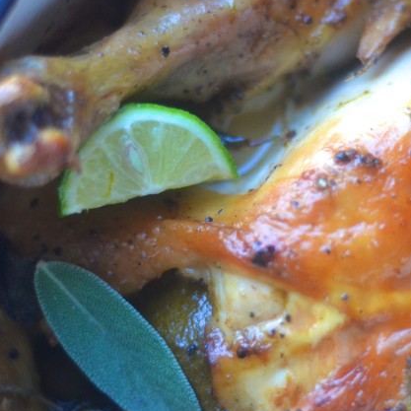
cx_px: 298
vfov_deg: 16.3
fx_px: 1437
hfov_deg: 16.2
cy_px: 219
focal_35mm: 107
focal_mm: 50
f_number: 2
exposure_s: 1/500
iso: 1600
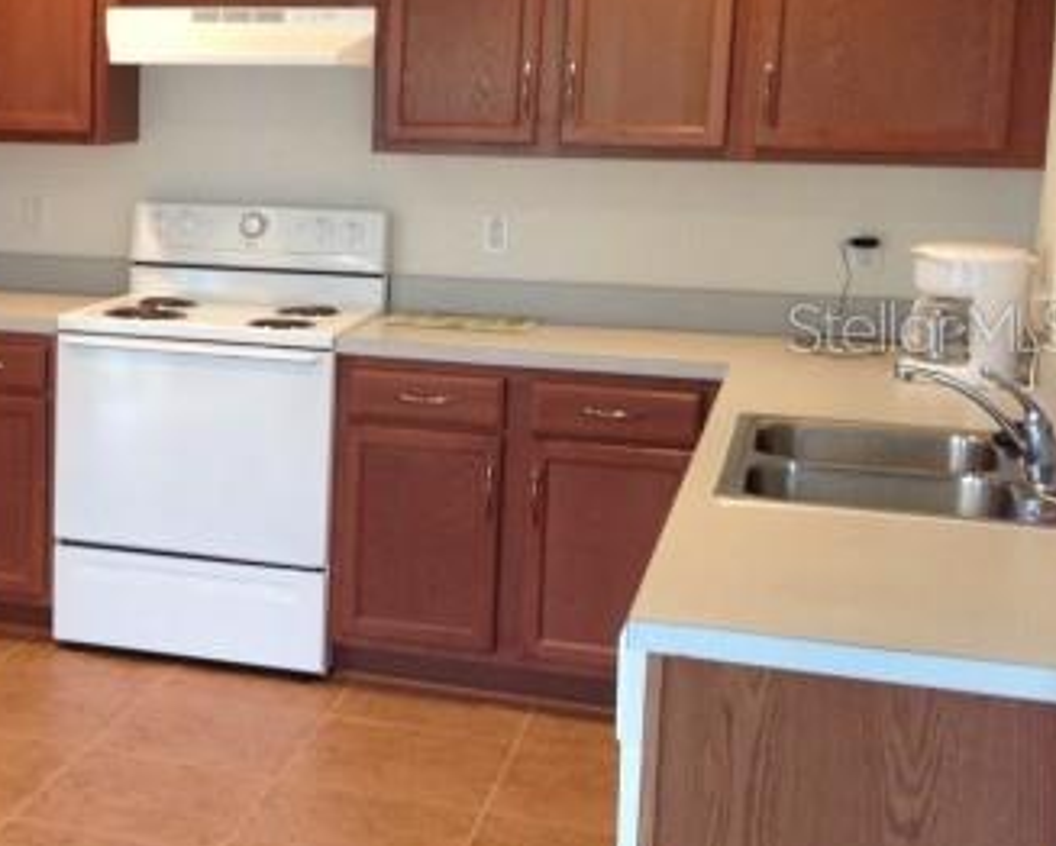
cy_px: 326
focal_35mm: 63
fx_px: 1970
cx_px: 58
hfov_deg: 28.6
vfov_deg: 24.2
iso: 160
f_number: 2.4
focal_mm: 4.13
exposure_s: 1/20
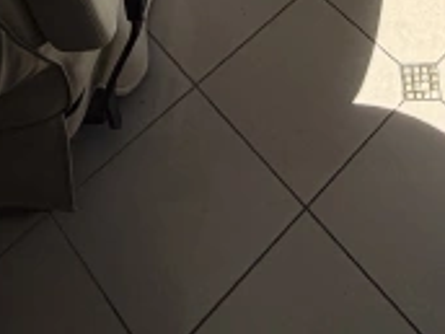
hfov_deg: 29.2
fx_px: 836
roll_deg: +0.9
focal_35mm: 65
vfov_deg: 16.4
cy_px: -357
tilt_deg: -28.8
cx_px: 354
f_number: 2.2
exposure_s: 1/502
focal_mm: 2.22
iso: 50
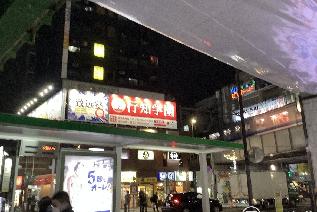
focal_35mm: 33
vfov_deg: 40.0
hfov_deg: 57.2
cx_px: 157
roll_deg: +2.8
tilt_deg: +13.9
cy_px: 107
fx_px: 291
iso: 320
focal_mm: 3.3
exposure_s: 1/50
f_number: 2.4
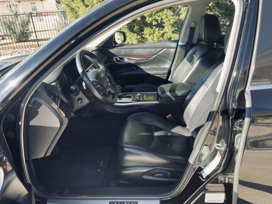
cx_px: 136
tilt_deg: -25.0
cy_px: 102
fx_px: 204
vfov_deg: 53.1
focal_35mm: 26
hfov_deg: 67.3
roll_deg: +4.1
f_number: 1.6
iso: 32
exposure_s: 1/177
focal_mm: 4.2
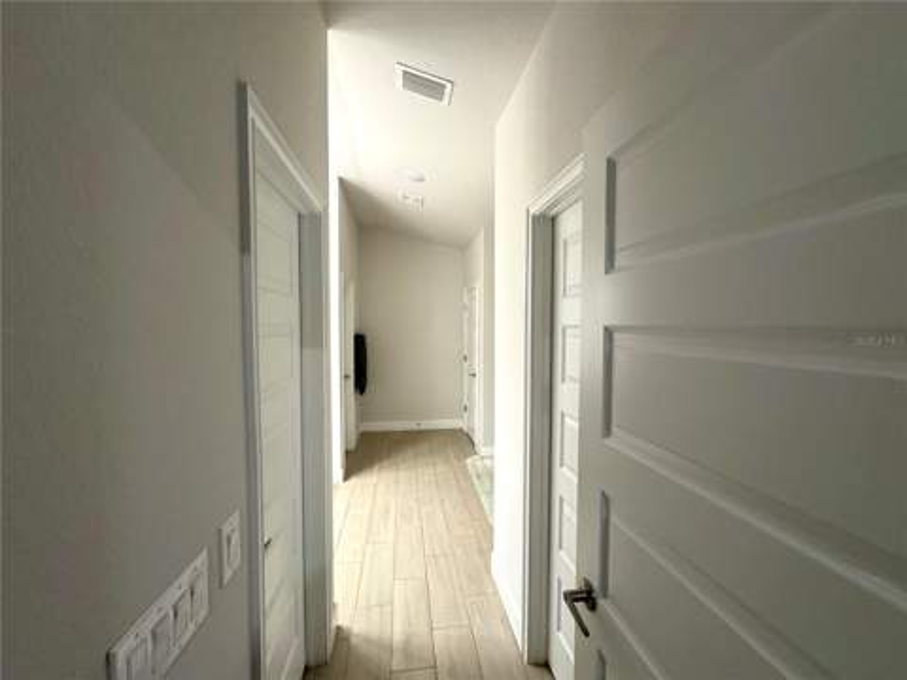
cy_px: 340
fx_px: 367
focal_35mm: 14
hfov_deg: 102.1
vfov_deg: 85.7
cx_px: 454
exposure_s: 1/60
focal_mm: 2.22
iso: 320
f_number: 2.2
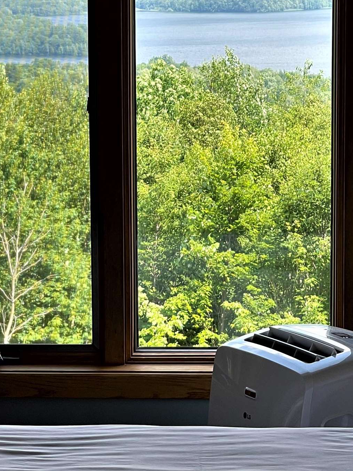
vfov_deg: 13.6
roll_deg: +0.9
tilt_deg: -9.6
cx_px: 134
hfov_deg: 10.2
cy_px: 241
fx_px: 1972
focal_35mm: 145
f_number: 2.2
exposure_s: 1/184
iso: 20
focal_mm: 7.5
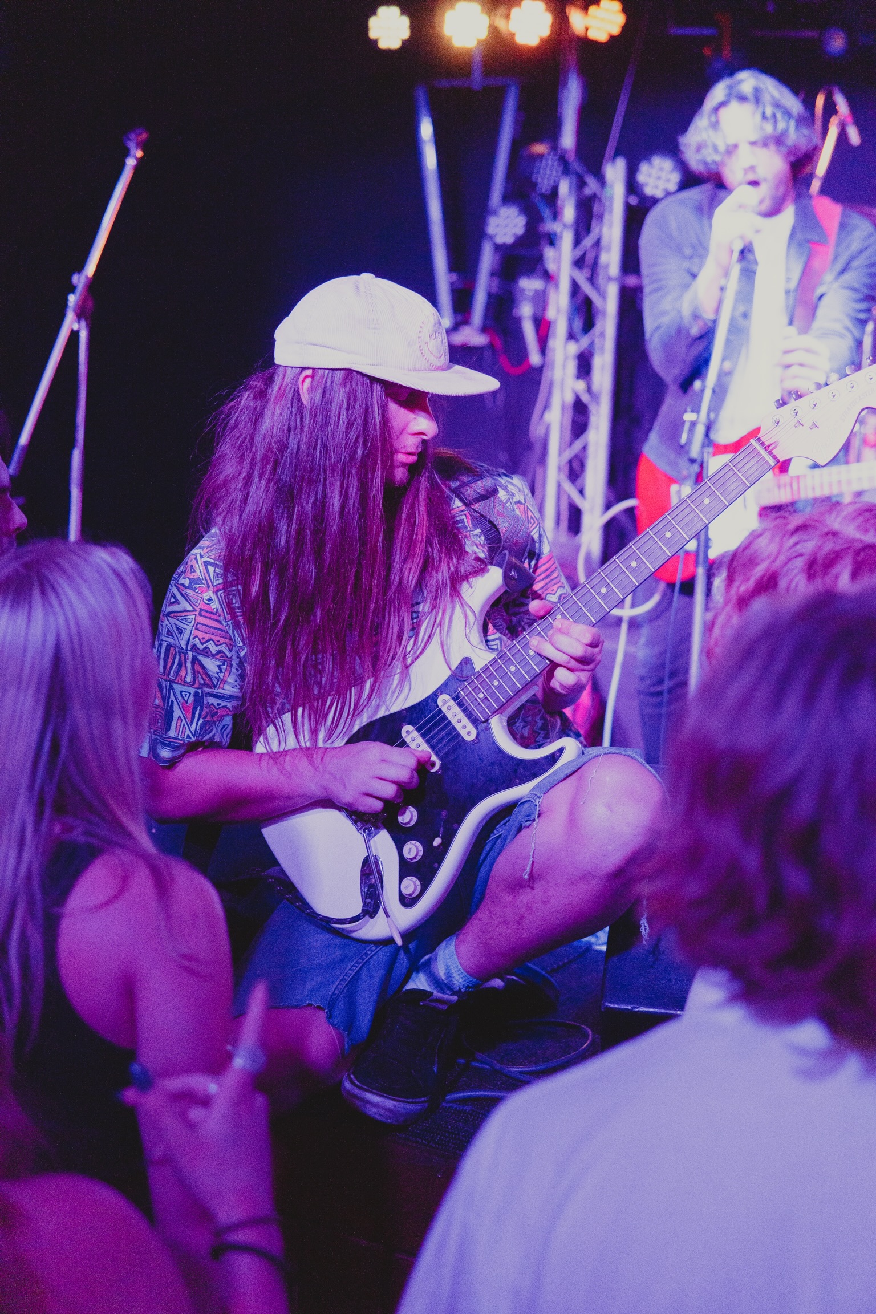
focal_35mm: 45
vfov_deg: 43.6
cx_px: 438
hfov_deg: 29.9
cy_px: 657
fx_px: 1642
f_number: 2
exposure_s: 1/200
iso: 1000
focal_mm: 30
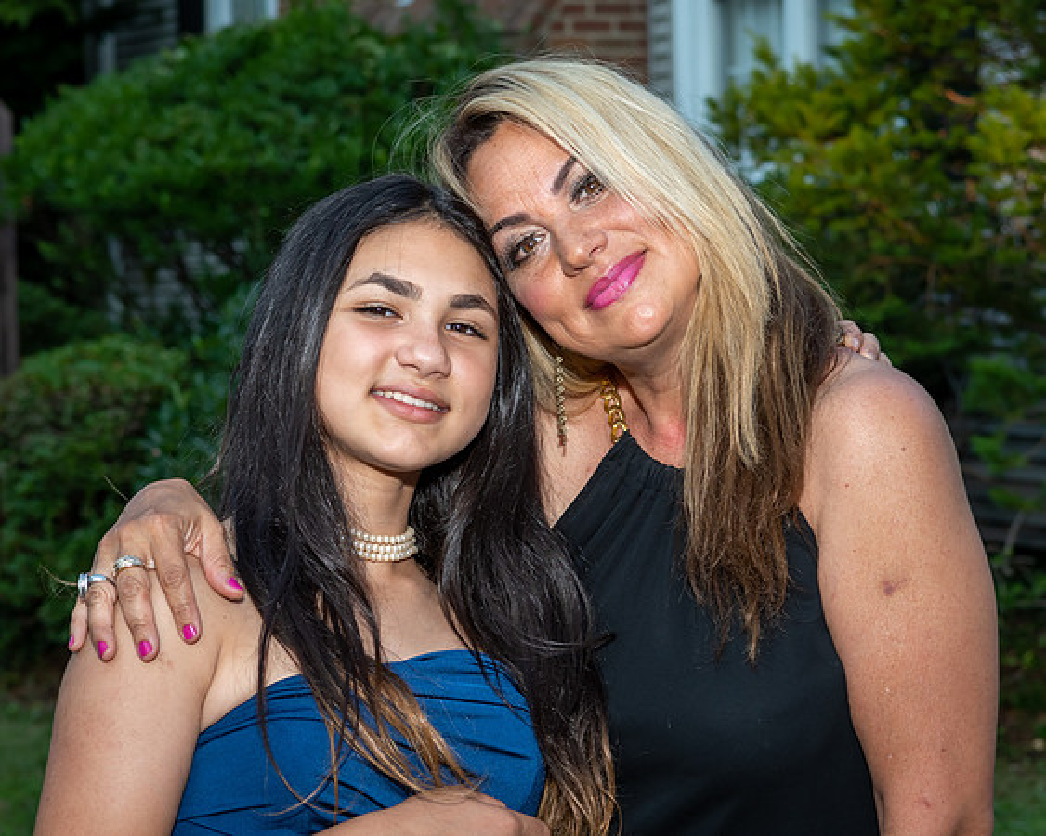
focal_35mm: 90
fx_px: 2788
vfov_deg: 17.1
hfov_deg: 21.2
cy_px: 386
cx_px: 452
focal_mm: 48
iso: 320
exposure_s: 1/250
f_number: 5
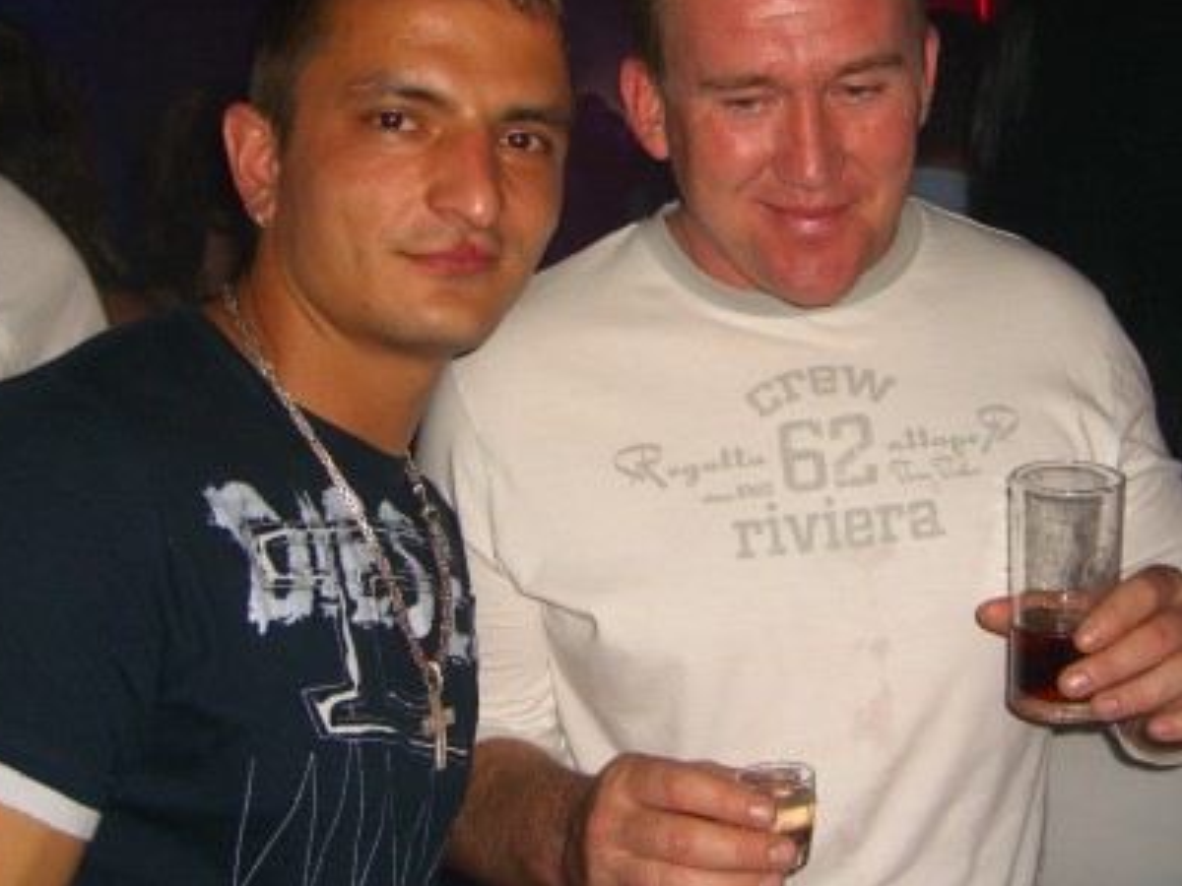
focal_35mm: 57
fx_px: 1946
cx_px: 700
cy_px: 325
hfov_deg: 33.7
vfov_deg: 25.6
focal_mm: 7.9
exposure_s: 1/60
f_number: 2.8
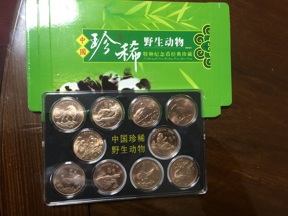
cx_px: 144
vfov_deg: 48.2
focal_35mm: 29
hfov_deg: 61.7
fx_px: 241
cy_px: 108
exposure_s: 1/17
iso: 125
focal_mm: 4.15
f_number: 2.2
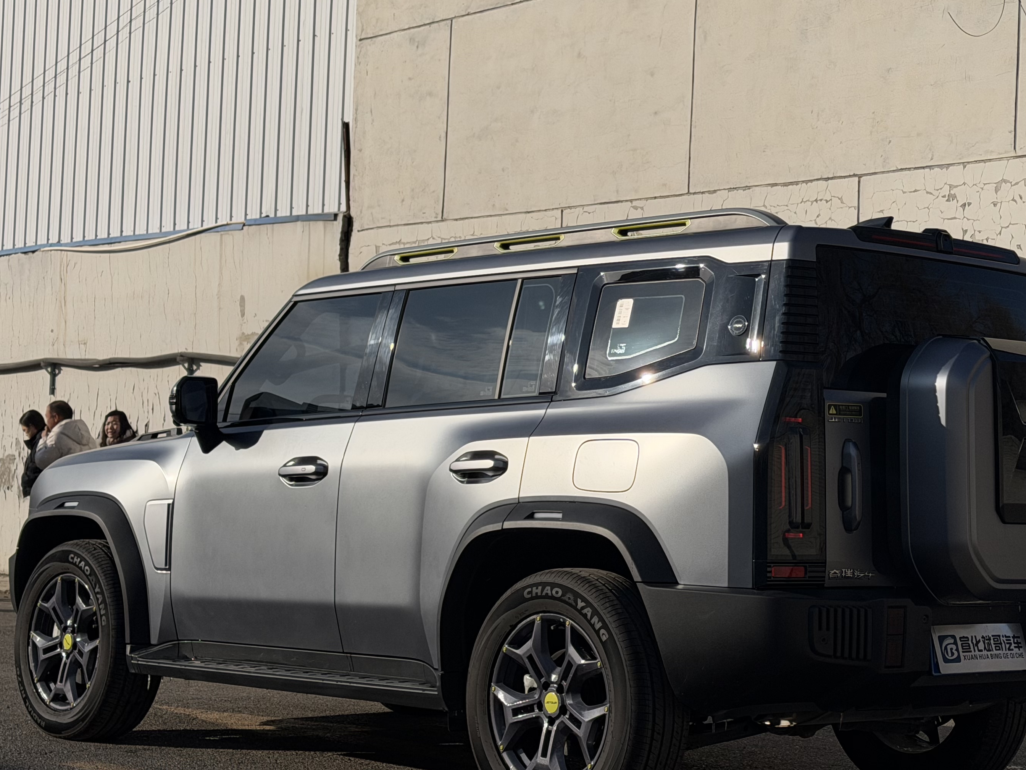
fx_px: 2134
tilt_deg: +4.3
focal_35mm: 72
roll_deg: -2.5
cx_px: 584
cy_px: 336
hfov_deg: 27.0
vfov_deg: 20.4
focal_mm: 6.76
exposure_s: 1/11364
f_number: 1.78
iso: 80
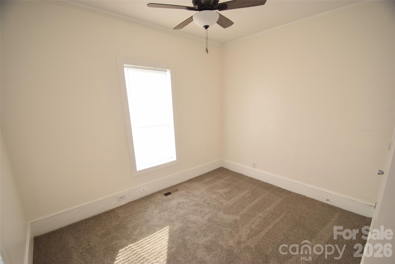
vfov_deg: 77.4
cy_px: 132
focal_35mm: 15
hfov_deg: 100.4
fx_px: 165
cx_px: 198
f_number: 5.6
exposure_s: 1/125
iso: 360
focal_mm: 10
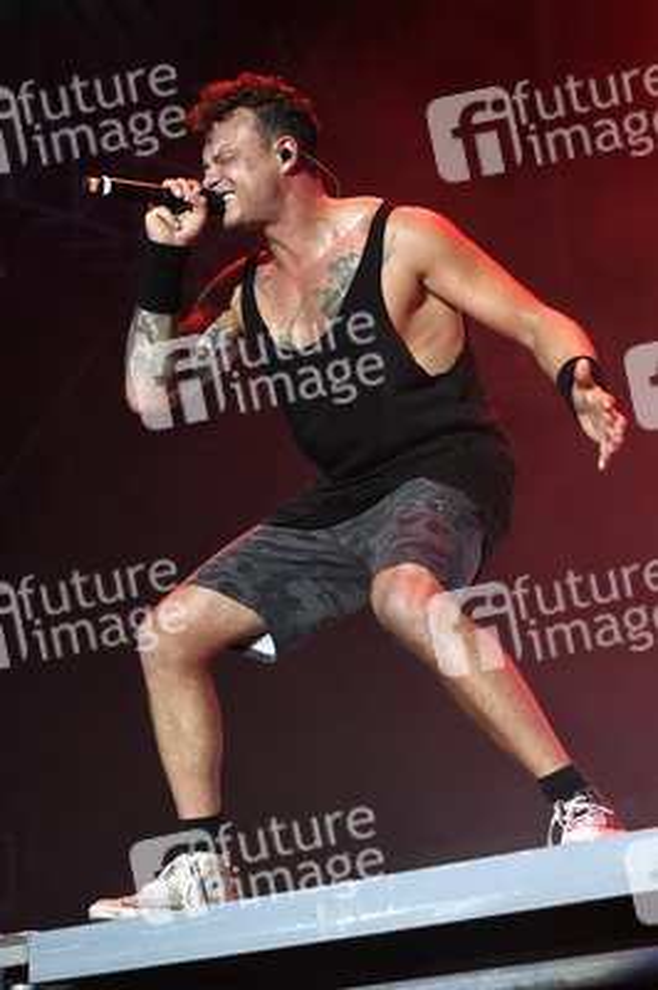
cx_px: 329
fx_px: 1922
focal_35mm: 70
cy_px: 495
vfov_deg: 28.9
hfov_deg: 19.4
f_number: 4
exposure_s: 1/400
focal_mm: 70
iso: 1600
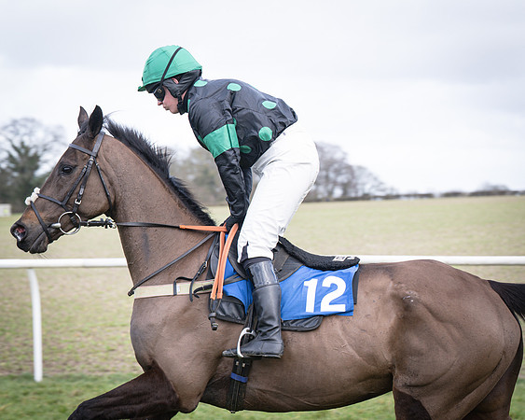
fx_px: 1838
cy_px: 210
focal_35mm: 118
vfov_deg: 13.0
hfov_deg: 16.3
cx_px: 286
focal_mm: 70
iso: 200
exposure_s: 1/400
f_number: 4
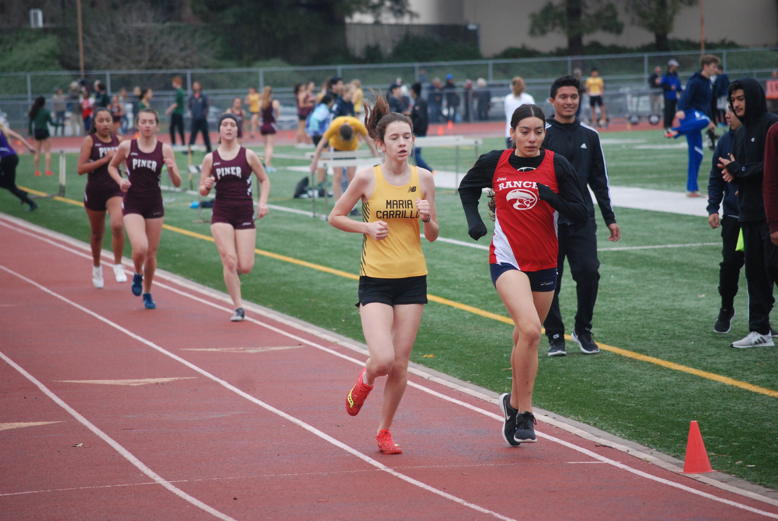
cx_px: 389
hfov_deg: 8.6
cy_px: 260
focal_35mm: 240
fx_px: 5193
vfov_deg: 5.7
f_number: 5.3
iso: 1000
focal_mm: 160
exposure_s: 1/1250
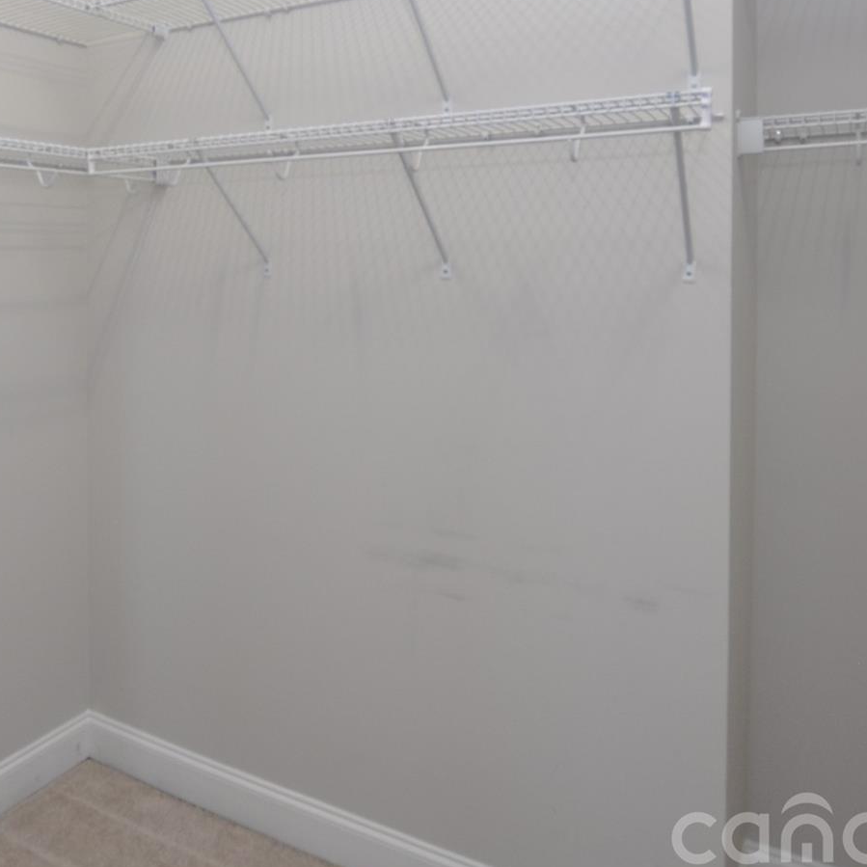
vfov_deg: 53.9
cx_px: 264
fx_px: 822
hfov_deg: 54.1
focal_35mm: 29
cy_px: 256
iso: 400
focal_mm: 10
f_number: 3.5
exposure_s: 1/45
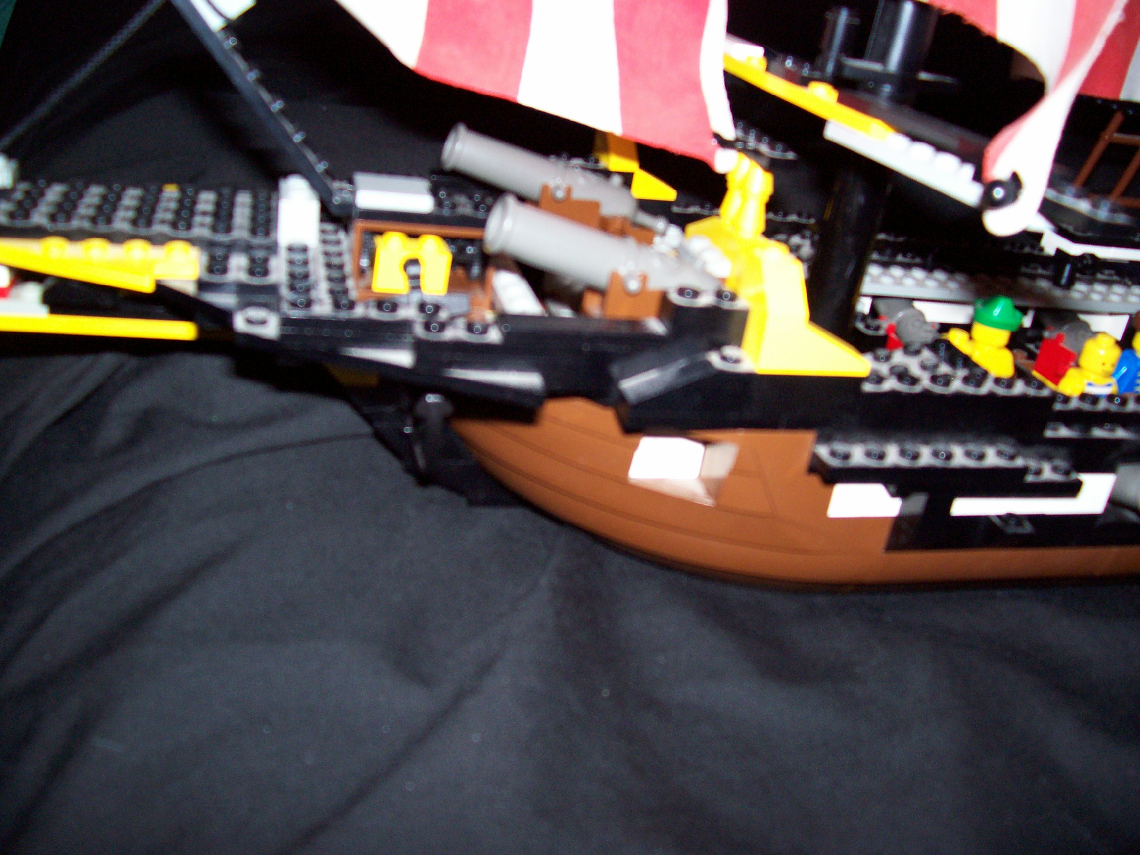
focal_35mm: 34
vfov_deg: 41.8
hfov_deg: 54.0
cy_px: 428
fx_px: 1120
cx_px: 570
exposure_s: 1/112
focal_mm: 5.6
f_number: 2.7
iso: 140
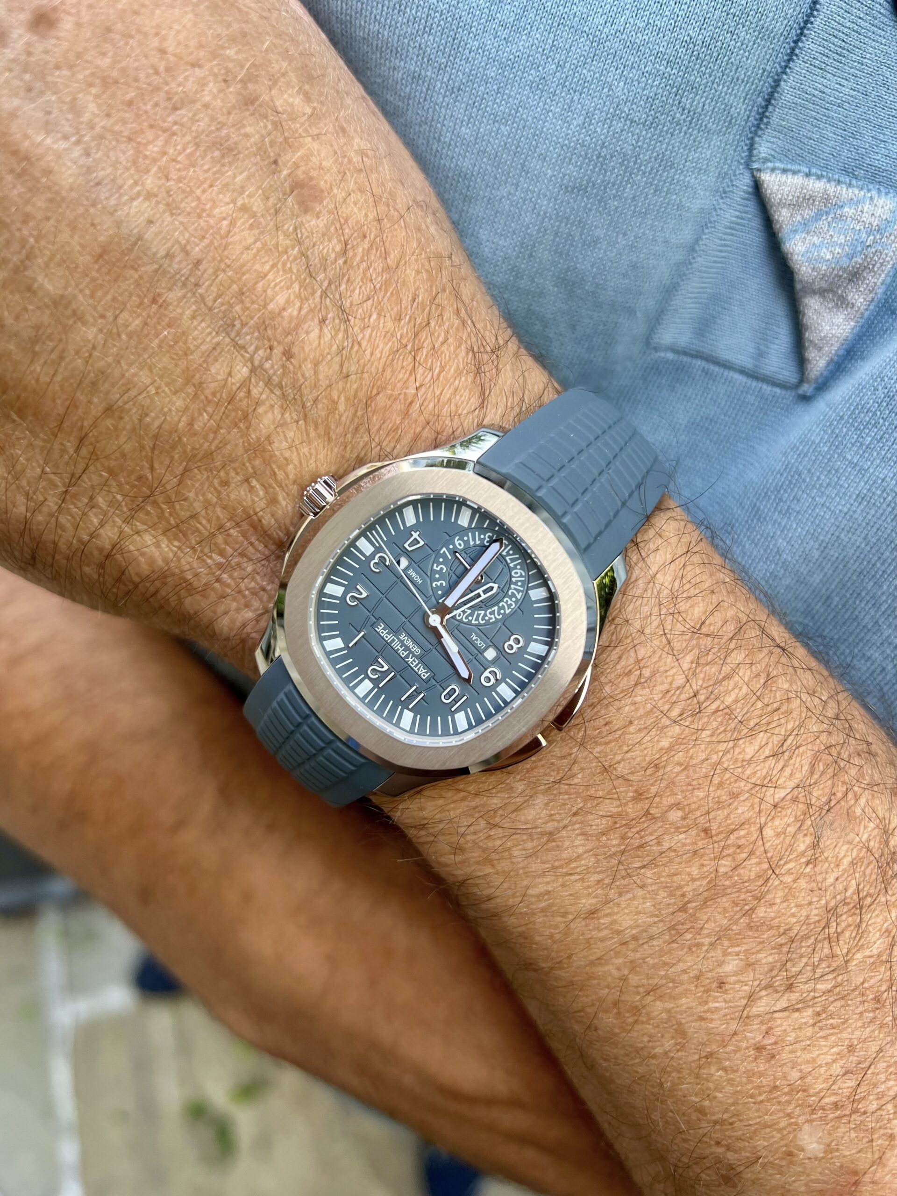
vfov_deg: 67.3
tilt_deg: -56.7
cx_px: 448
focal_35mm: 26
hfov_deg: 53.1
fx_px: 898
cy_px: 598
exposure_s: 1/121
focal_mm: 5.7
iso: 40
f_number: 1.5
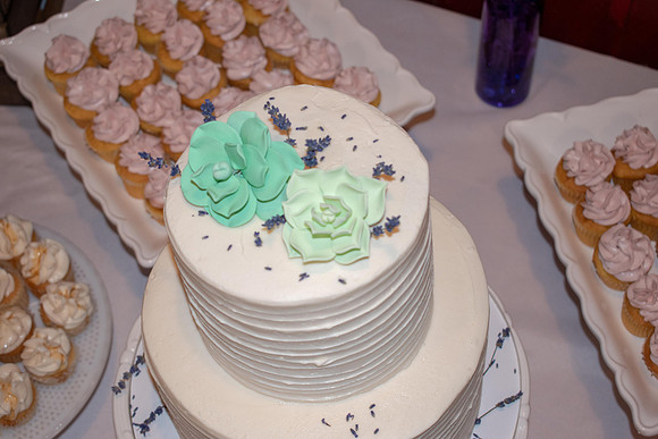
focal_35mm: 60
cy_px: 220
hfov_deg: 33.4
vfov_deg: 22.6
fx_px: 1097
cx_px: 329
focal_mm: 40
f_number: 4.8
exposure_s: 1/80
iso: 800
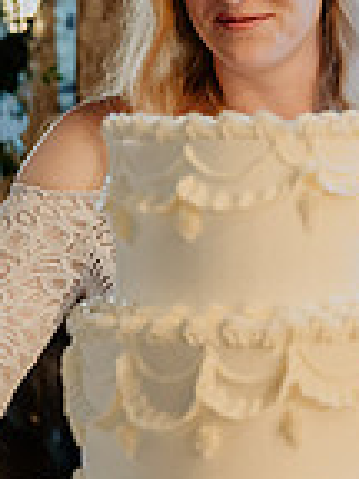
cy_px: 210
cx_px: 627
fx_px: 1632
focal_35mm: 118
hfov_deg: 11.7
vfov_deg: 16.7
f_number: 2.8
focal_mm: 29.5
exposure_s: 1/125
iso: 2000
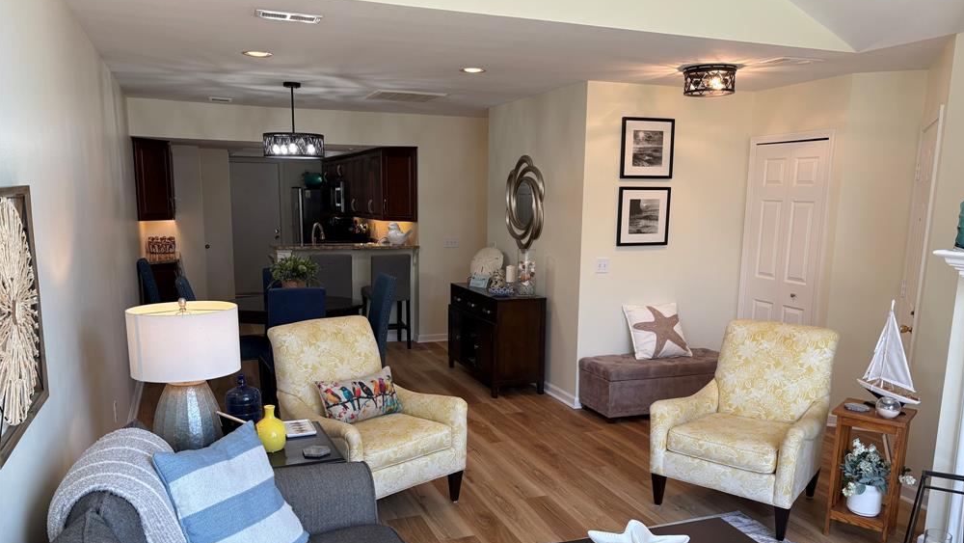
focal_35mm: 29
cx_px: 490
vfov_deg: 40.0
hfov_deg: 66.1
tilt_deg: -10.1
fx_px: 741
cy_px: 326
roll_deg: -0.1
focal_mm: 5.96
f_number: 1.6
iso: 80
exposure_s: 1/120
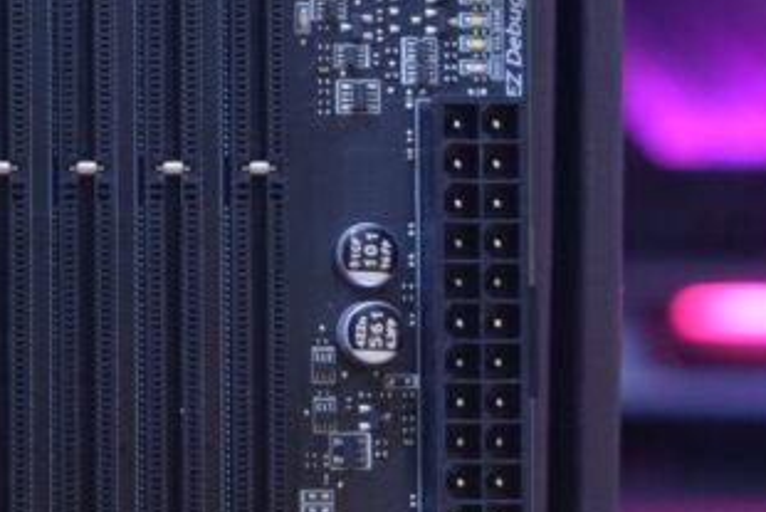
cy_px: 145
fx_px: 5804
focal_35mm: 273
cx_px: 170
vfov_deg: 5.0
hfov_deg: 7.5
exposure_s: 1/10
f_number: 5.6
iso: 1600
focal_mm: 55
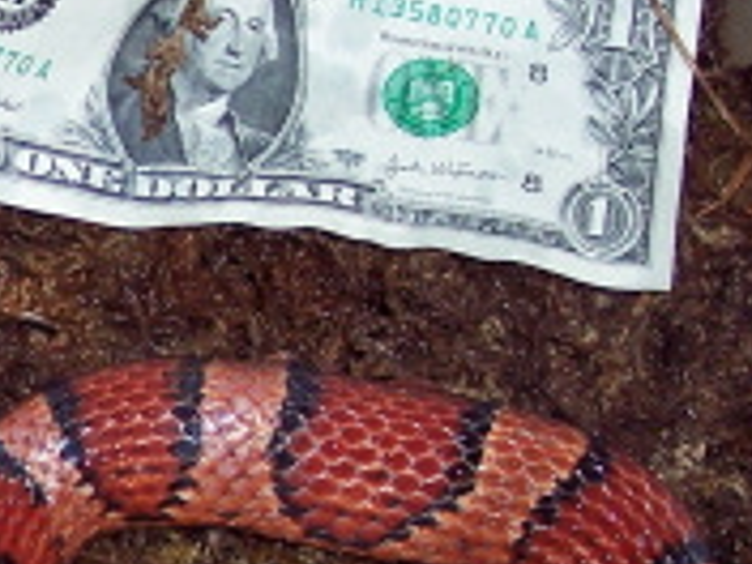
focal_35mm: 142
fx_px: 3085
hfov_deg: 13.4
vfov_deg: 10.4
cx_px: -244
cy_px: 530
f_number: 2.8
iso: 140
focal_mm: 8
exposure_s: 1/60
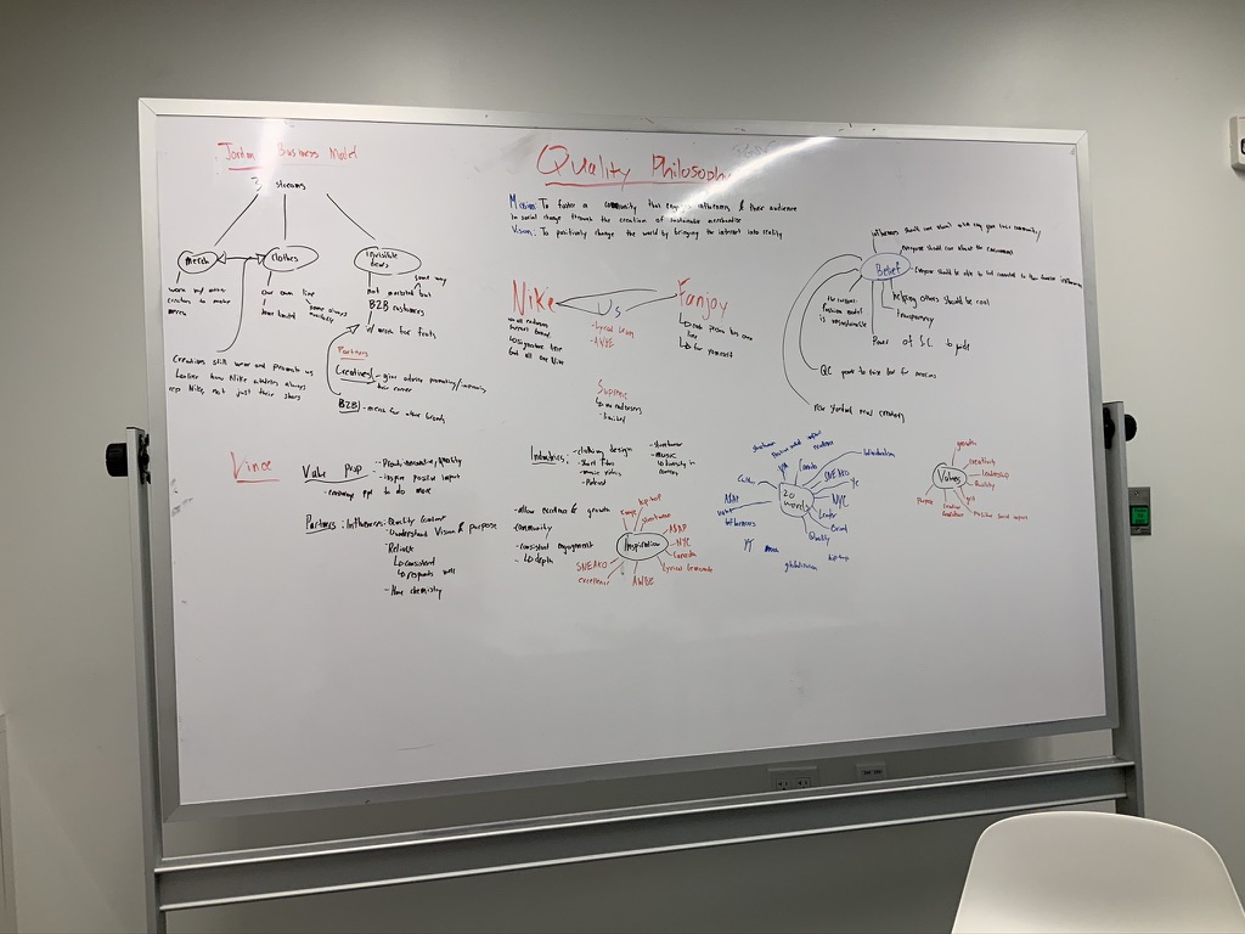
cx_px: 622
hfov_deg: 61.7
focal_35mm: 29
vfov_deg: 48.2
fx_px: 1043
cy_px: 467
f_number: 1.8
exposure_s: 1/105
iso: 64
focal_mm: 3
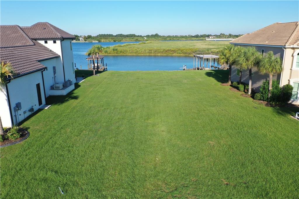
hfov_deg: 65.5
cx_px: 150
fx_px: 232
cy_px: 100
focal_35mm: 28
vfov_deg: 46.4
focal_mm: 10.26
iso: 100
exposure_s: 1/400
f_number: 5.6
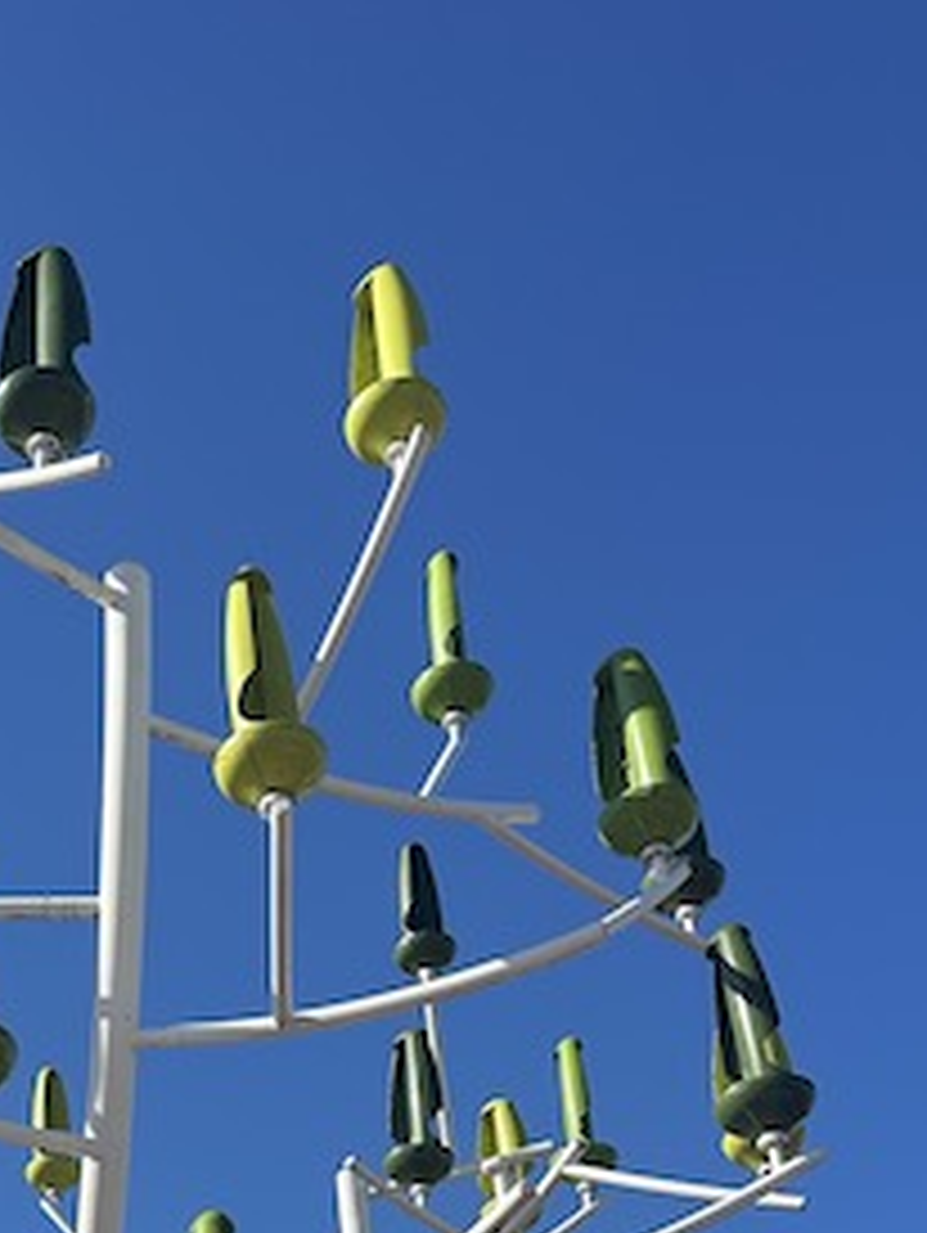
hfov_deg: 25.0
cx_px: 22
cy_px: 1318
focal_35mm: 56
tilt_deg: +27.2
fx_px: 1996
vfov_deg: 31.0
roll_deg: +0.7
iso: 80
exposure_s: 1/4016
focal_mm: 6.86
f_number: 1.78
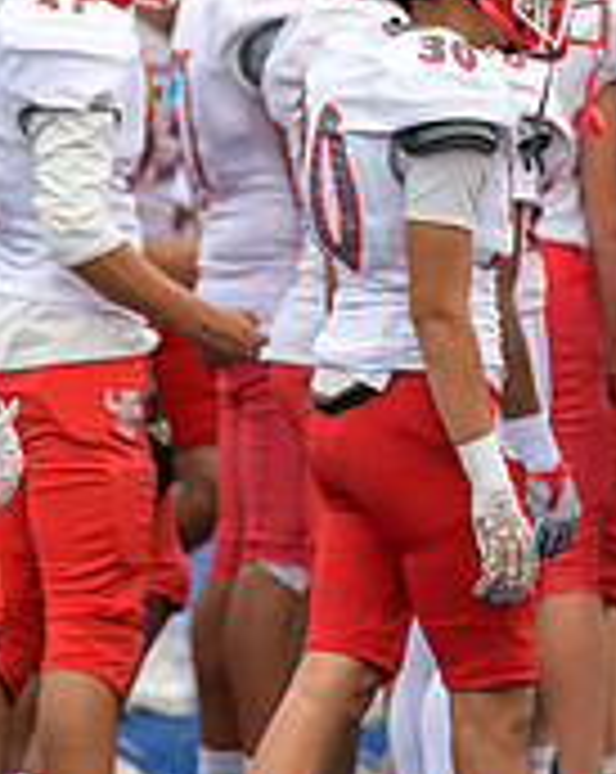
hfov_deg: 2.0
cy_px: 272
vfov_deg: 2.5
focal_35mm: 761
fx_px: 17389
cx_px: 355
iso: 280
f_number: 3.5
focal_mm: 240
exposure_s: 1/800
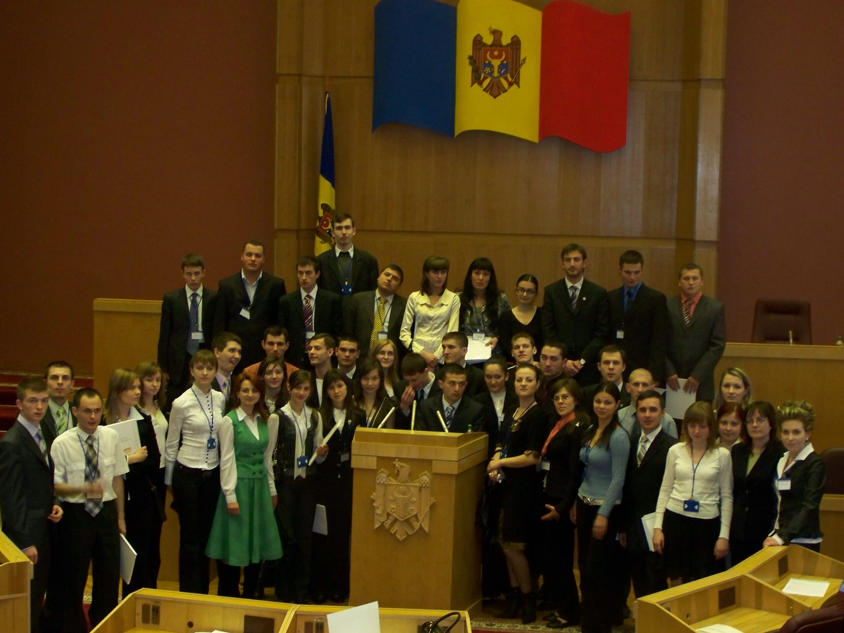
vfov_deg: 21.9
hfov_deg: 29.0
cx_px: 422
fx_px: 1634
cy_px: 316
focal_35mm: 67
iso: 200
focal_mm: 11.2
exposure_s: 1/40
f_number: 3.2
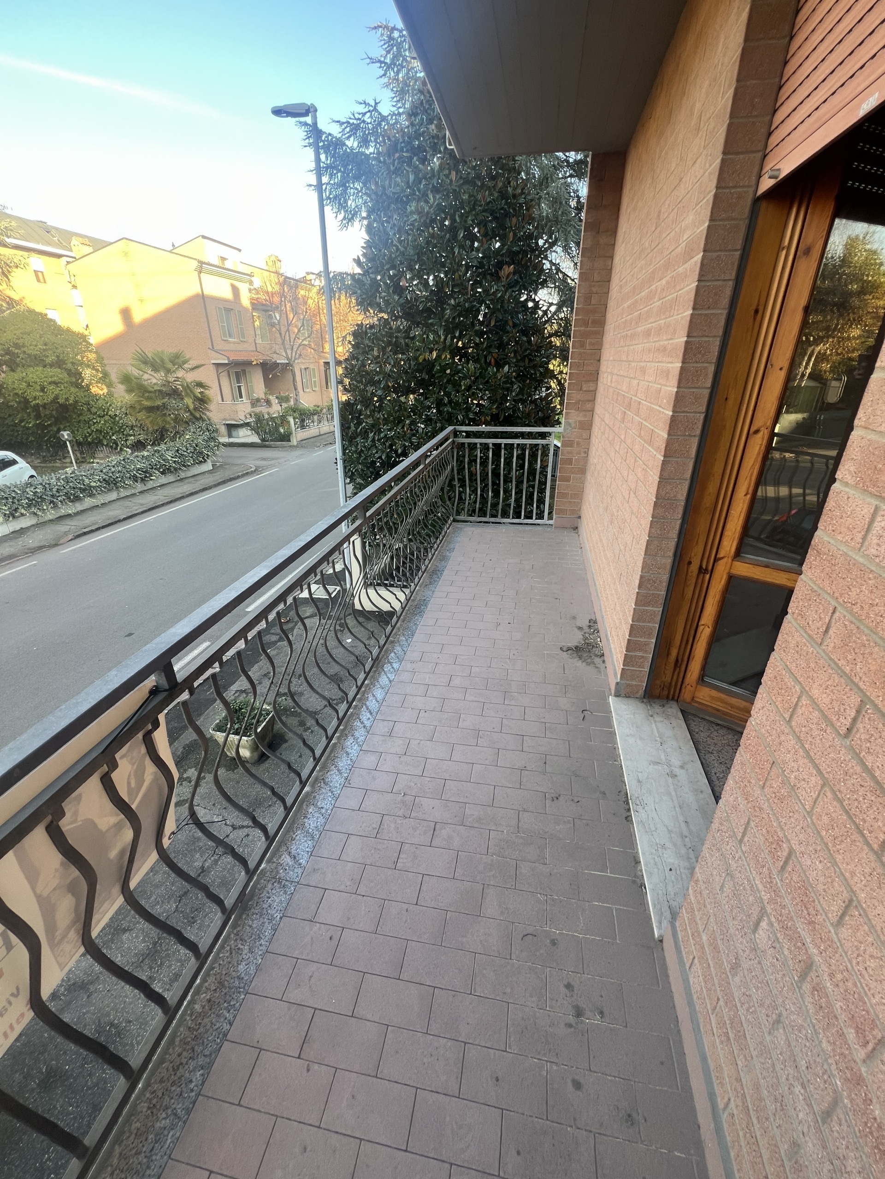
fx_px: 443
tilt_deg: -25.1
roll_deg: +1.0
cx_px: 442
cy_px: 590
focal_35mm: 13
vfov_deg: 106.2
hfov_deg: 89.9
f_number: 1.8
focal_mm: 1.57
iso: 50
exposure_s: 1/99
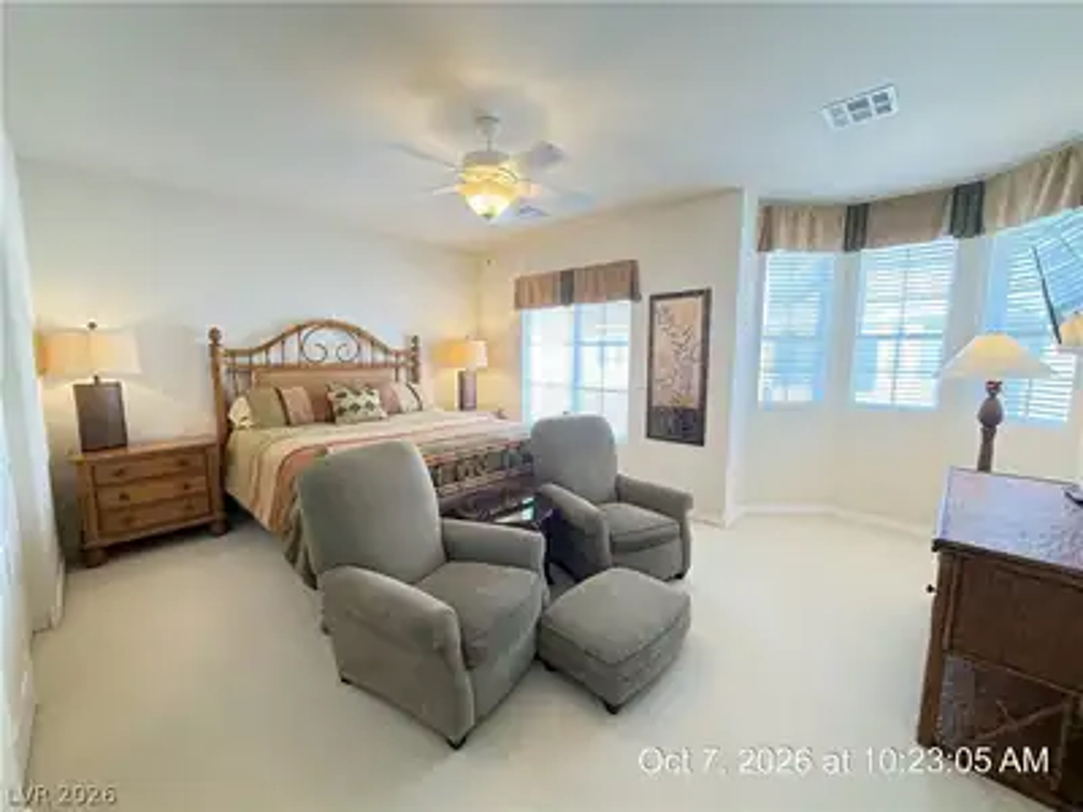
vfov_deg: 85.7
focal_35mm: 14
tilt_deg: -7.5
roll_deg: -0.2
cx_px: 542
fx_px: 438
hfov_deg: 102.1
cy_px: 406
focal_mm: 2.22
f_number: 2.2
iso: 640
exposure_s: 1/60
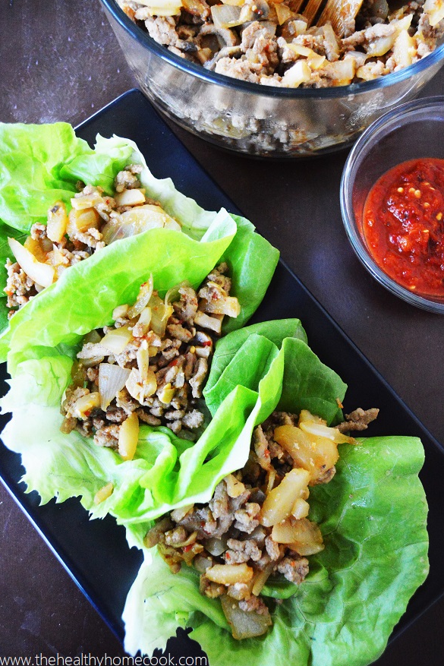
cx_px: 220
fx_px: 684
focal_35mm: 37
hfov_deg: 36.0
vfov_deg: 51.9
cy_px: 330
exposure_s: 1/250
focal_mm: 24
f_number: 4
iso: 3200
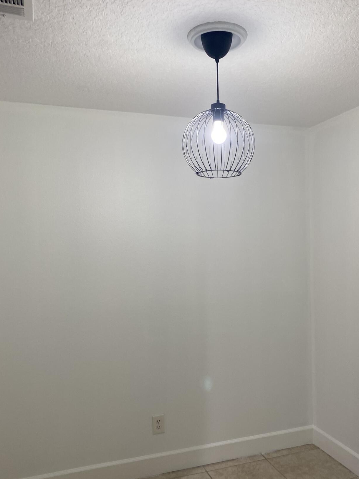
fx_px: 442
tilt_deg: +1.2
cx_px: 210
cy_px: 264
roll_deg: +1.8
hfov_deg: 44.0
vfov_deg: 56.7
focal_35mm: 32
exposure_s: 1/60
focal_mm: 4.25
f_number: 1.8
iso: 64
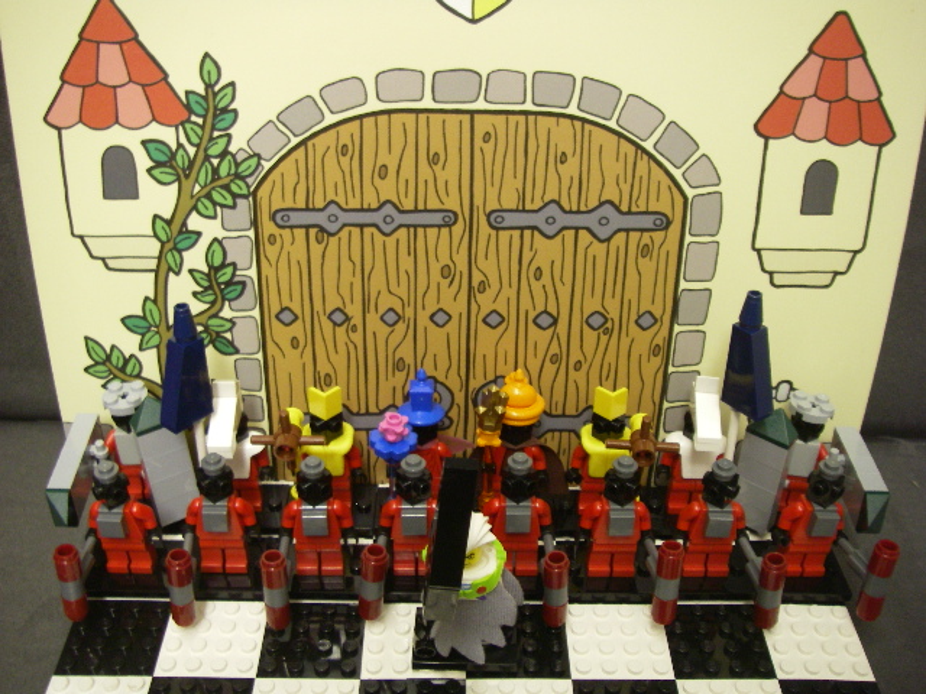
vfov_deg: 37.7
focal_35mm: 38
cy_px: 347
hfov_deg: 49.0
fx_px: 1017
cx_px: 463
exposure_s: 1/4
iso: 250
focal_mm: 6.3
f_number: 3.3
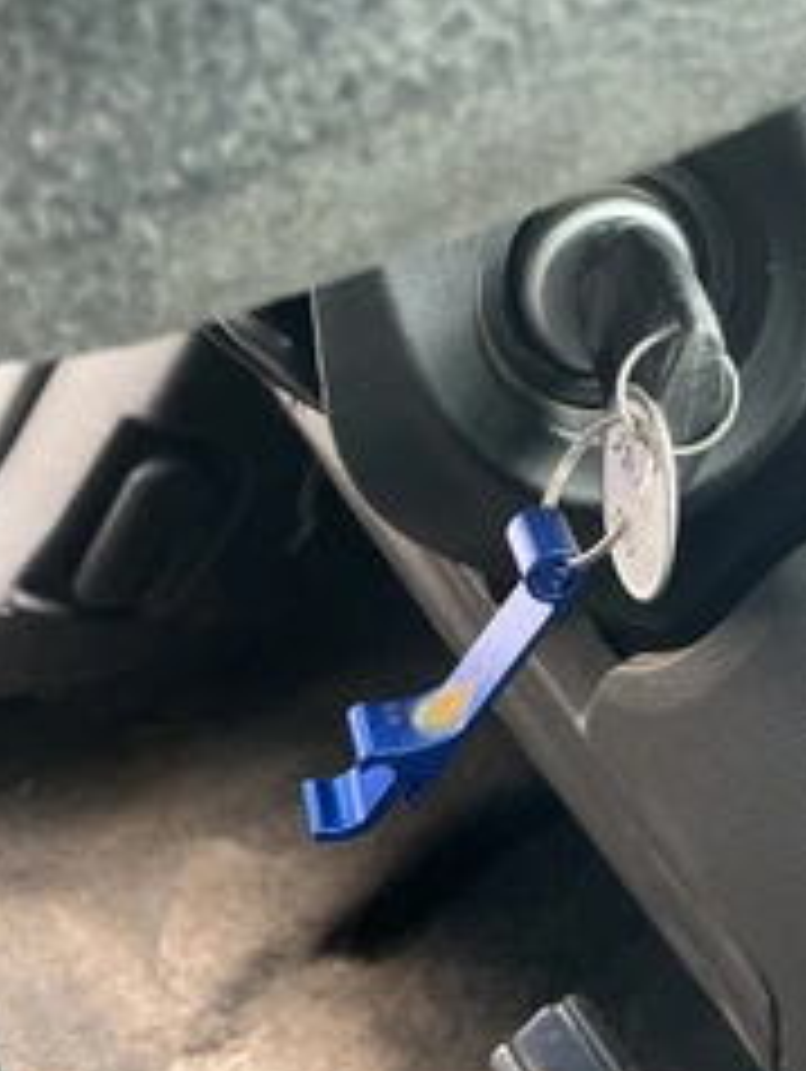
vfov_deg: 39.9
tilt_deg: -21.2
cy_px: 706
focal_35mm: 47
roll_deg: -38.3
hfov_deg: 30.2
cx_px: 648
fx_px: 1457
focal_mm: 3
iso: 160
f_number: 1.8
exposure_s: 1/60
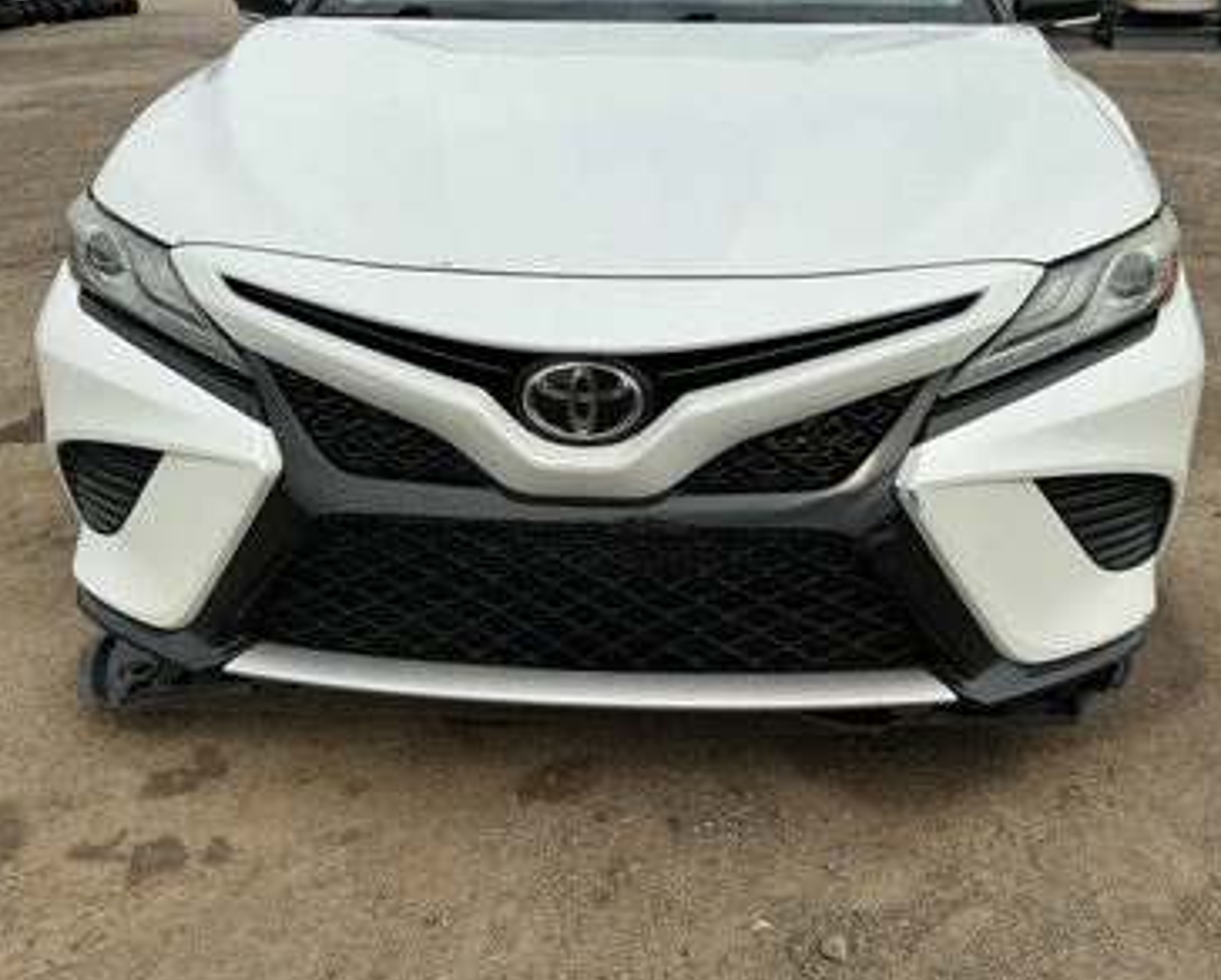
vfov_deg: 48.6
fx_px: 1085
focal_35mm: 30
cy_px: 490
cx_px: 641
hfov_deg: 58.7
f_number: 1.8
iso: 25
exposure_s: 1/2227
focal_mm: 3
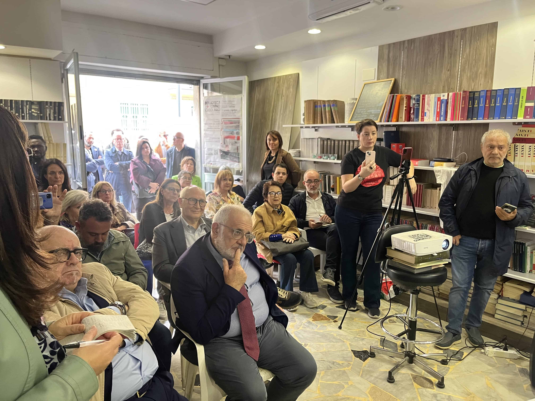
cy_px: 200
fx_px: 402
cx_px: 268
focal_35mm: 26
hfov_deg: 67.3
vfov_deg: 53.1
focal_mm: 5.1
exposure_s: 1/60
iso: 250
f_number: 1.6
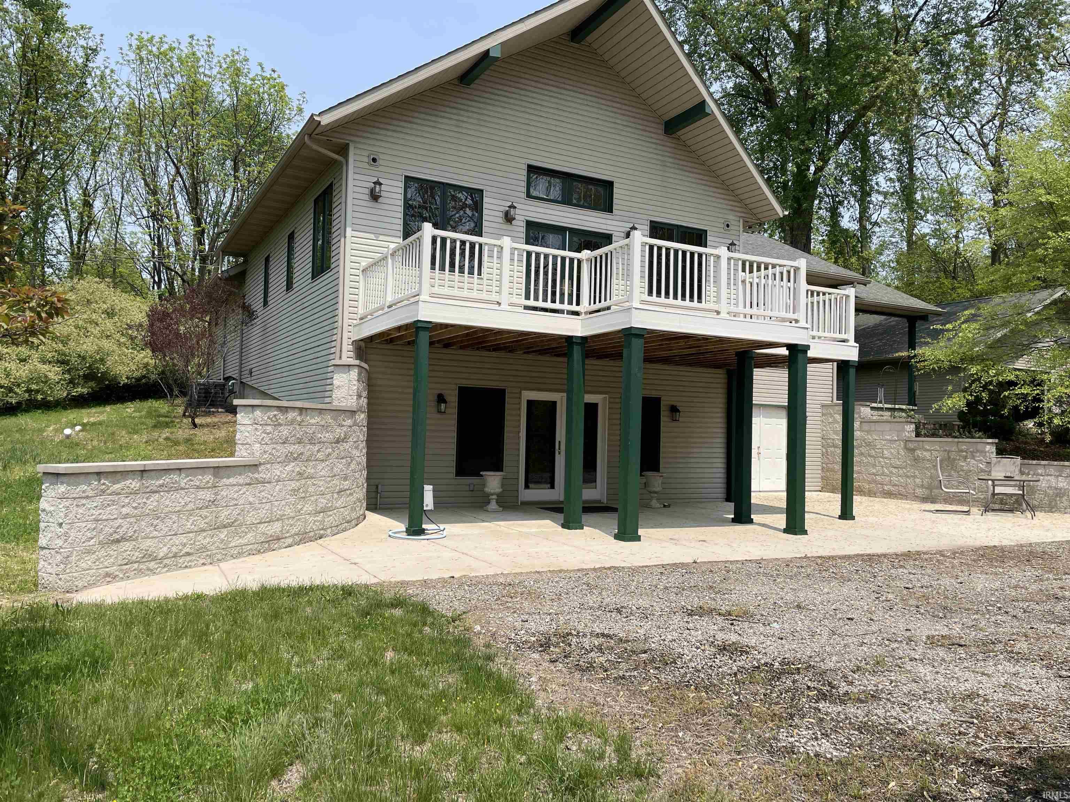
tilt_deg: +3.1
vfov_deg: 53.1
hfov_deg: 67.3
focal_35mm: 26
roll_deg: -1.4
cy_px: 401
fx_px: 804
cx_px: 535
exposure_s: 1/3300
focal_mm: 4.2
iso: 32
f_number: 1.6
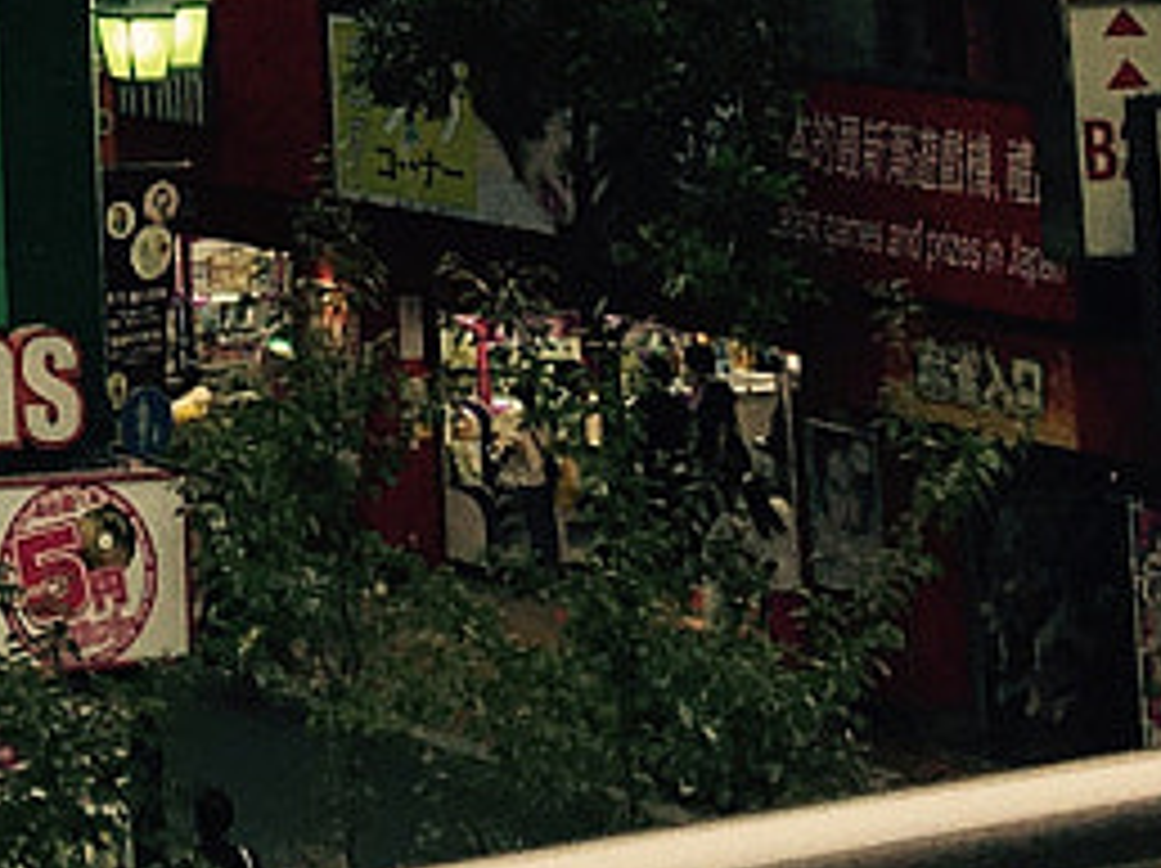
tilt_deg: +11.6
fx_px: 6031
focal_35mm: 180
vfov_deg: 7.4
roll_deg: -1.7
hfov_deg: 10.4
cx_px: -832
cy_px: -1664
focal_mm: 4.15
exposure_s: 1/306
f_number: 2.2
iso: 25
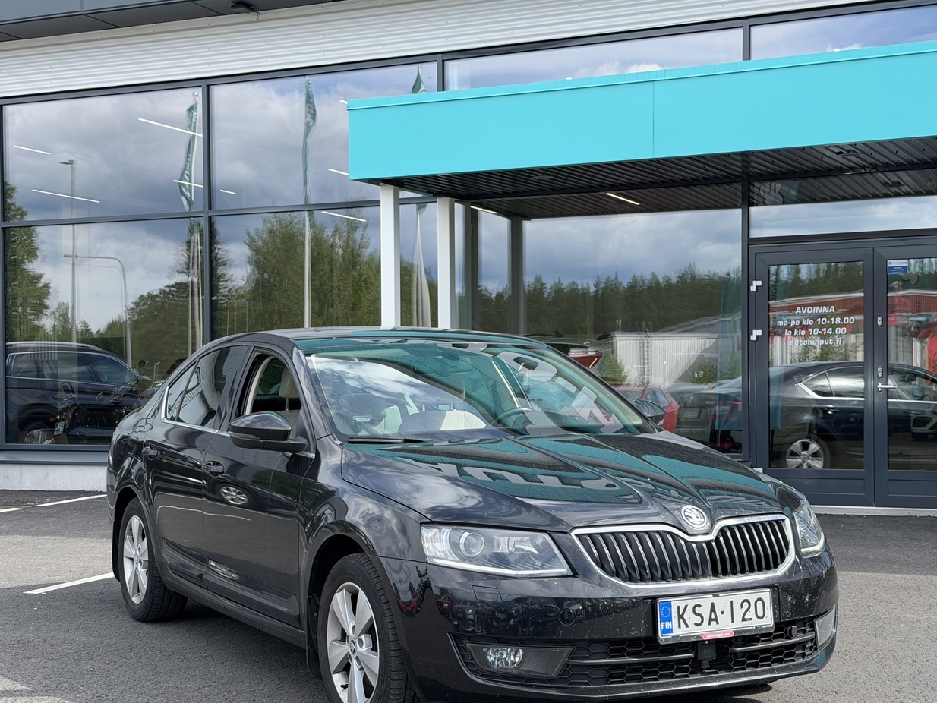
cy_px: 395
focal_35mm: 56
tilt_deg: -0.8
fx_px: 1516
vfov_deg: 26.1
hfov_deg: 34.3
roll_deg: -0.2
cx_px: 446
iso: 64
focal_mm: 6.76
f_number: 1.78
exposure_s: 1/1242
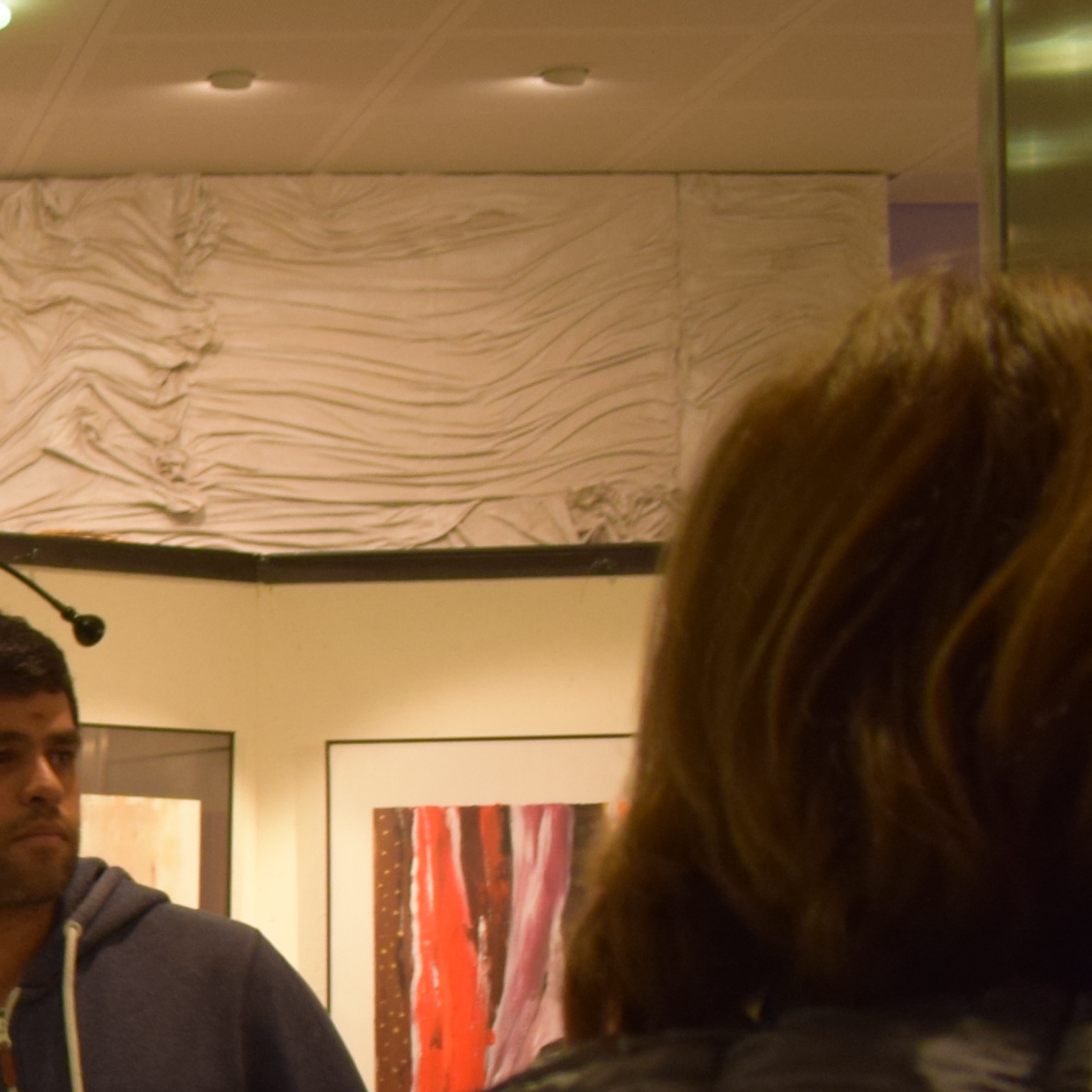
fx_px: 3962
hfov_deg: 13.5
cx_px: -1078
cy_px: 978
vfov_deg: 15.5
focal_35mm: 111
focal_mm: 18
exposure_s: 1/30
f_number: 3.5
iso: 500
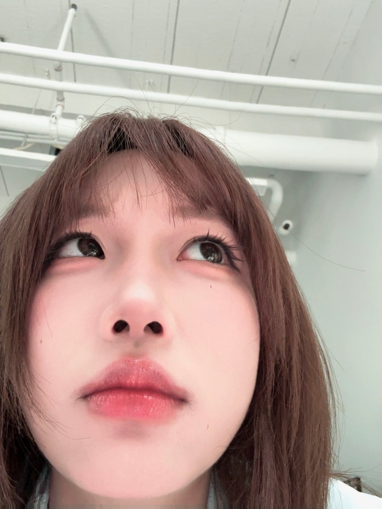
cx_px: 191
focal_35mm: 30
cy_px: 254
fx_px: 441
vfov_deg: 60.0
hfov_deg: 46.8
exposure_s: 1/60
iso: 320
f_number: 1.9
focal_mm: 2.69
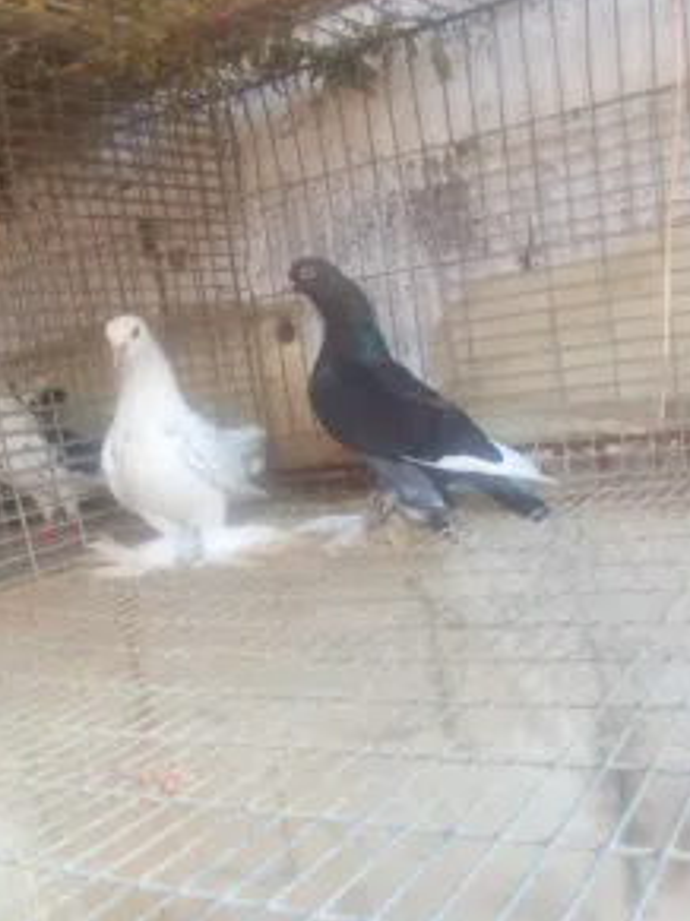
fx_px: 585
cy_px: 595
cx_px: 260
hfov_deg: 60.3
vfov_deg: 74.6
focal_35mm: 22
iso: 487
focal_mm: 1.65
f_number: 2.2
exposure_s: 1/33.3
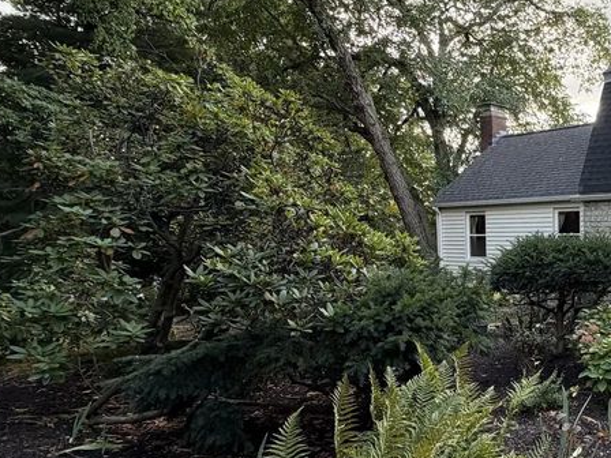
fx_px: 565
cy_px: 255
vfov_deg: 44.1
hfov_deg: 48.3
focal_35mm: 32
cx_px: 592
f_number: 2.2
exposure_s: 1/121
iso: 64
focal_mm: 2.22
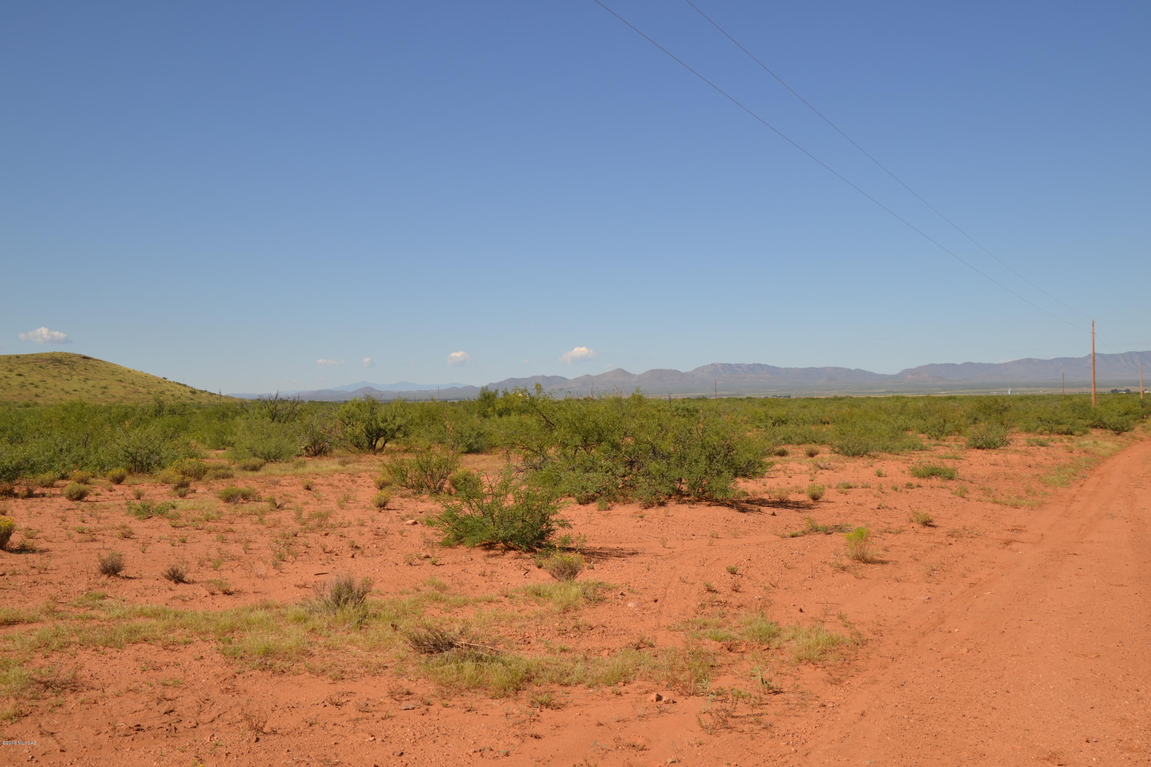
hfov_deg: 55.1
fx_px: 1103
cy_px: 384
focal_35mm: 34
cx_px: 576
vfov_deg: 38.4
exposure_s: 1/250
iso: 100
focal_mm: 23
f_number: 8
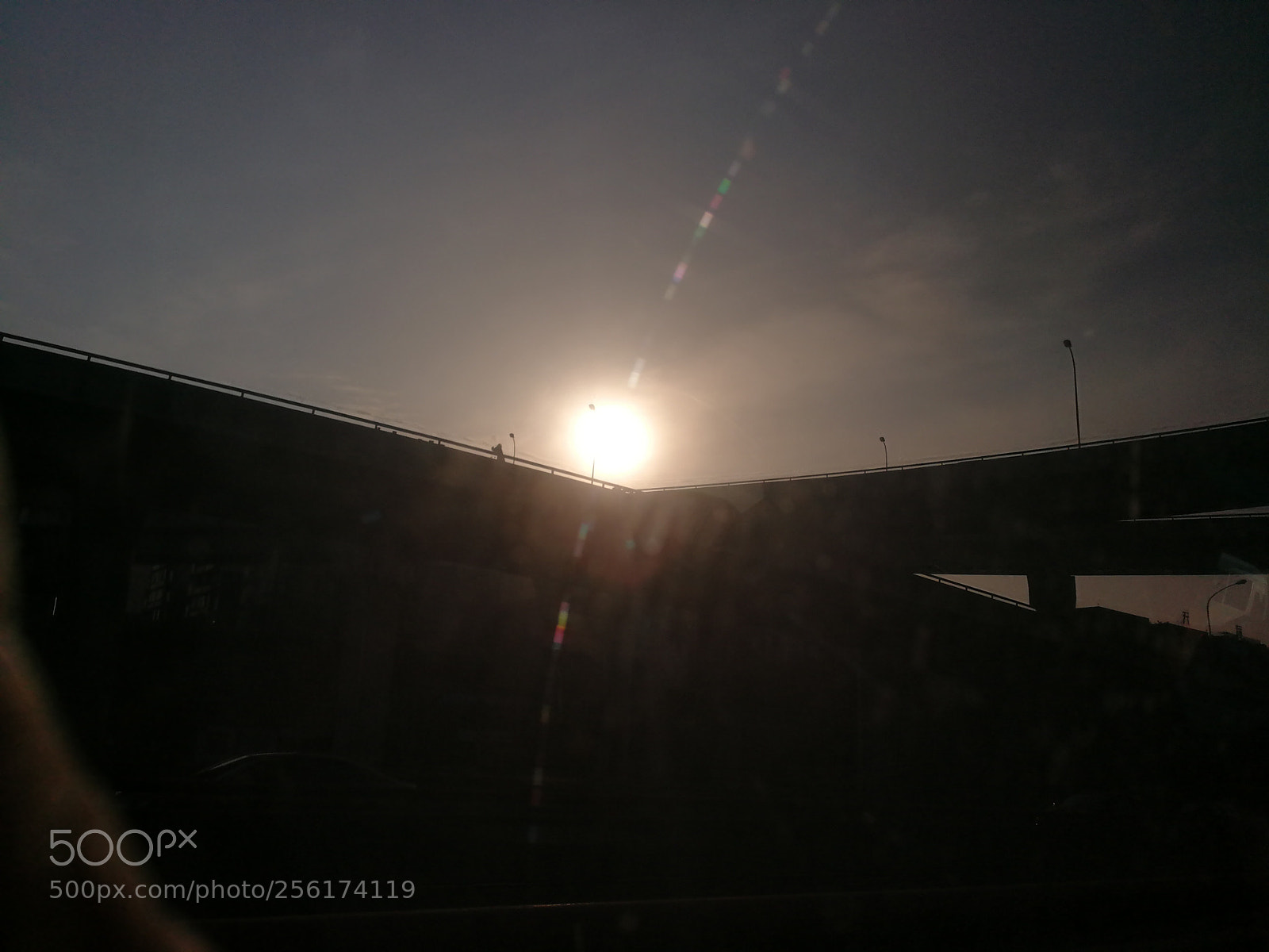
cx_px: 634
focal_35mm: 27
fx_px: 990
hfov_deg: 65.3
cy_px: 476
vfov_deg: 51.4
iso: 50
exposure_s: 1/3788
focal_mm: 3.95
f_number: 2.2
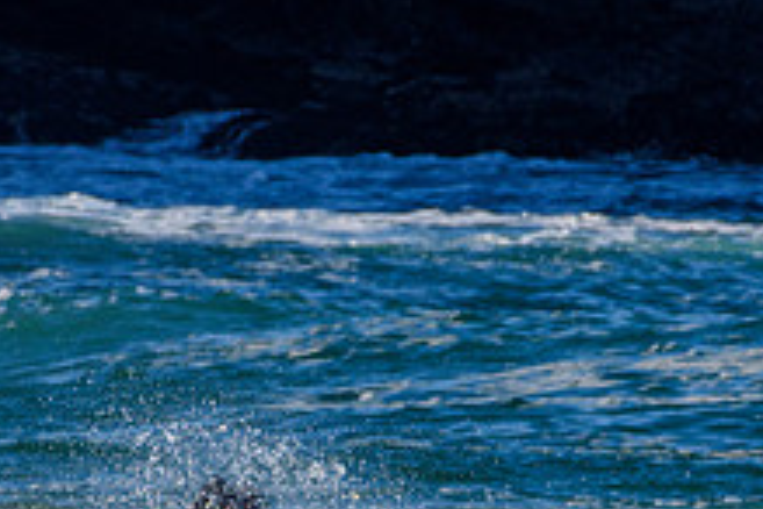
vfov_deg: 0.7
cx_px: 307
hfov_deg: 1.0
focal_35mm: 1990
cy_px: 671
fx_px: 42174
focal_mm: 500
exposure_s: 1/2000
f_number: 5.6
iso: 280
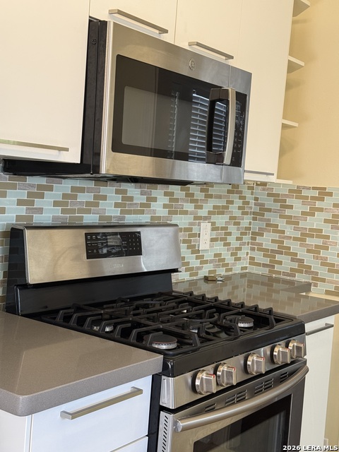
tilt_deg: -3.8
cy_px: 226
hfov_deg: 30.3
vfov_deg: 39.7
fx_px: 627
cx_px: 170
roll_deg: -4.6
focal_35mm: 48
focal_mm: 6.76
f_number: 1.78
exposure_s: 1/60
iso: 200
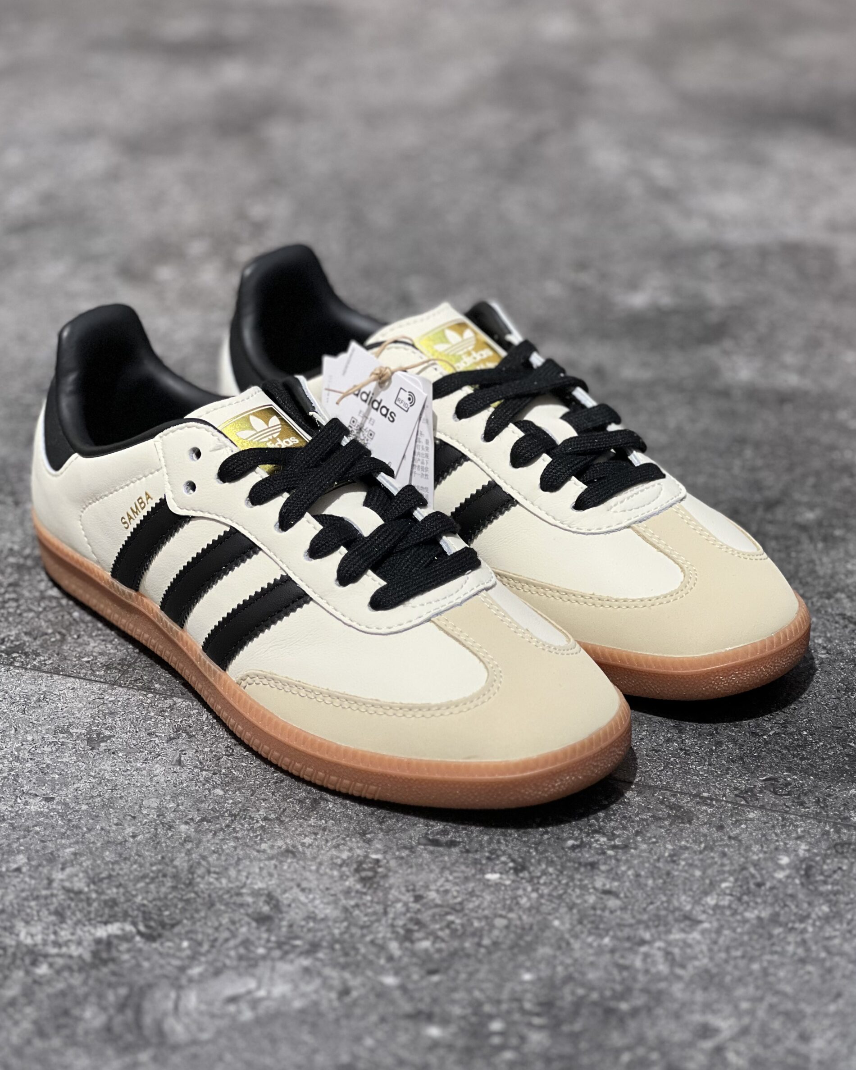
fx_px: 2565
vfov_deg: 23.6
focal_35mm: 81
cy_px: 510
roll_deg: +0.8
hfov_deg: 18.9
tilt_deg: -26.8
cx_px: 425
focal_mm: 9
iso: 250
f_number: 2.8
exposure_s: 1/100
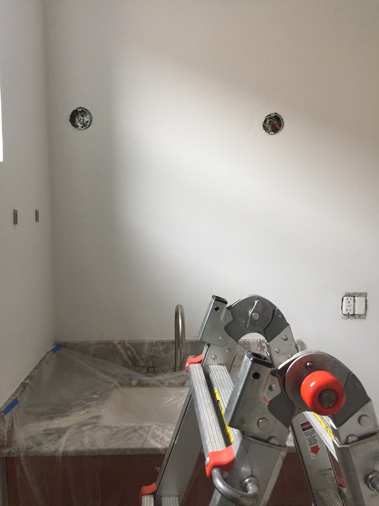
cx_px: 190
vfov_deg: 61.7
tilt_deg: -5.7
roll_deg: +0.3
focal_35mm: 29
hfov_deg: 48.2
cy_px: 253
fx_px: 423
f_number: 2.2
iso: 125
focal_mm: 4.15
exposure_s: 1/30
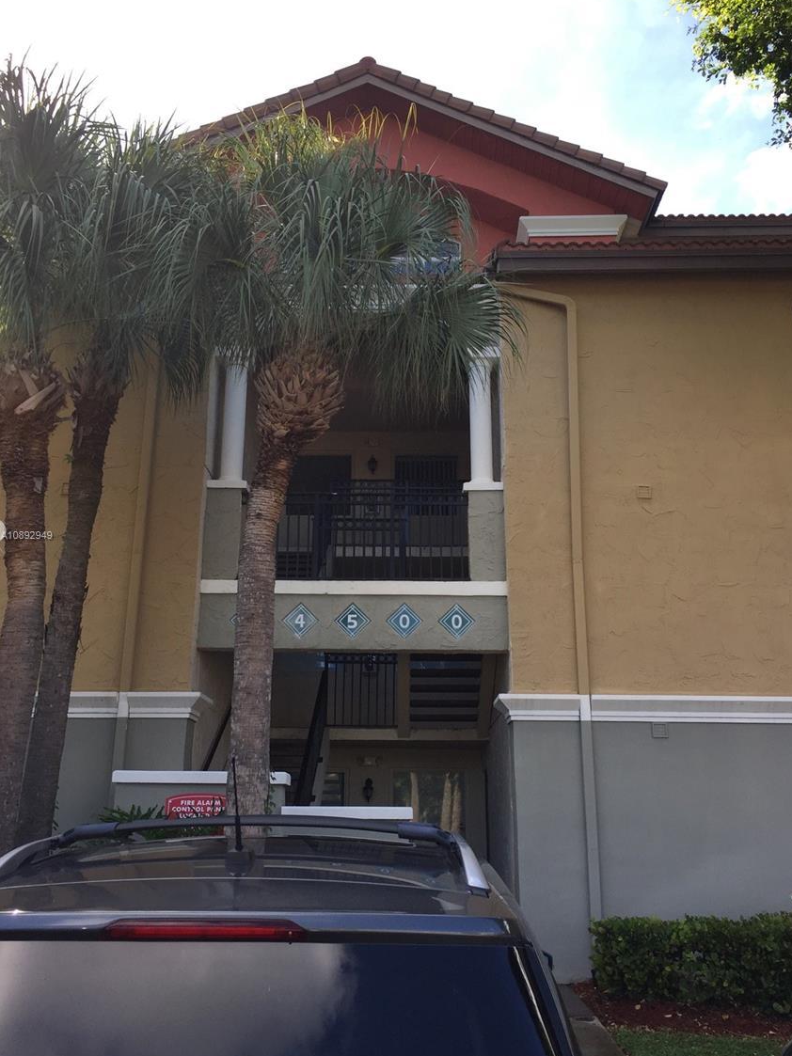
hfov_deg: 45.4
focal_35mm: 31
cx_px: 392
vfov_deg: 58.4
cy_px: 536
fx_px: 946
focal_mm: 4.15
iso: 32
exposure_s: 1/573
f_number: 2.2
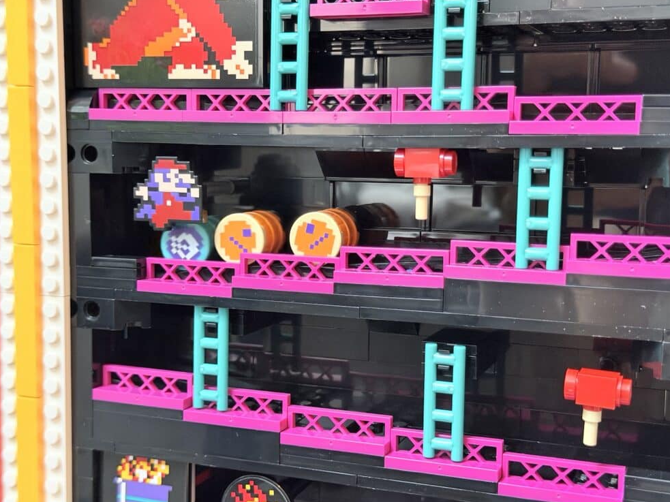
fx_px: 968
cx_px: 329
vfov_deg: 29.1
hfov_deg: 38.2
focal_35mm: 50
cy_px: 258
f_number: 1.78
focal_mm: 6.76
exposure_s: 1/30
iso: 500
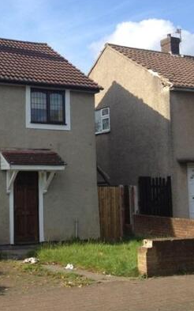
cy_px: 144
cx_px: 0
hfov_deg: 22.6
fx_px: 465
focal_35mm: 55
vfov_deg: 36.9
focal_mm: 4.28
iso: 50
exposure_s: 1/836
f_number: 2.4
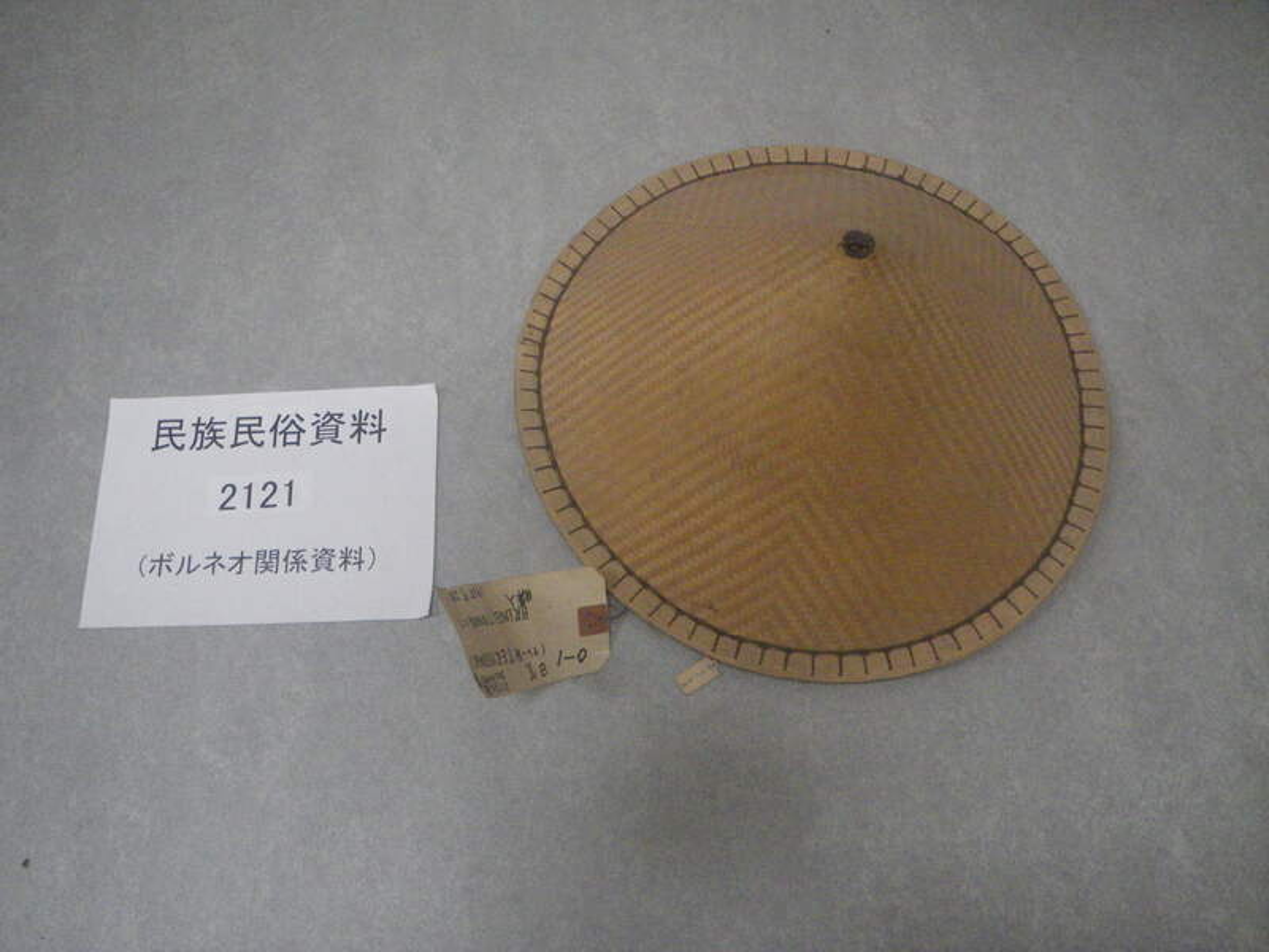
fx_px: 1026
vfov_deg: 49.7
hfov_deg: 63.4
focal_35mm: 28
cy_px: 476
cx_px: 634
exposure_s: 1/50
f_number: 3.5
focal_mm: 5
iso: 640
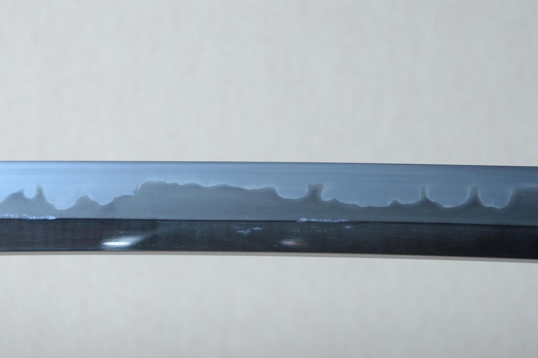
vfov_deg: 10.1
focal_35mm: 135
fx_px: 2016
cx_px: 269
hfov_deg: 15.2
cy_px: 179
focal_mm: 90
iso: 400
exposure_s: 1/1.6
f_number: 11
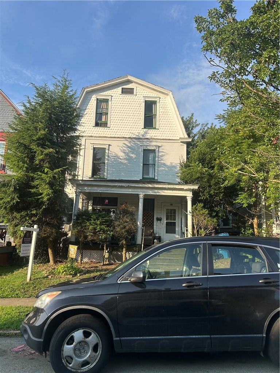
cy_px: 186
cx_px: 140
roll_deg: -0.6
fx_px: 280
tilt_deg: +11.8
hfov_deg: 53.1
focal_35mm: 26
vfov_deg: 67.3
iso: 50
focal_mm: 5.7
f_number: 1.5
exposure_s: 1/2008
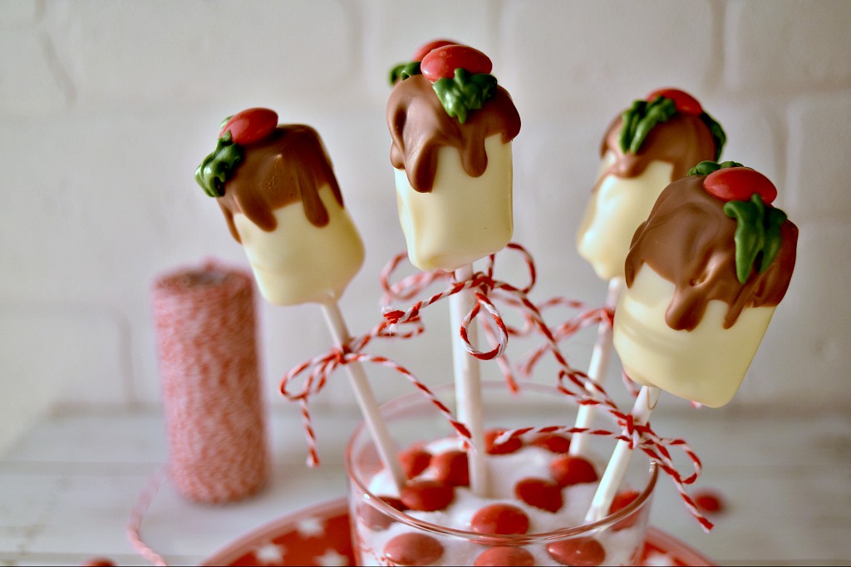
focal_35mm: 42
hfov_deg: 46.4
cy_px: 284
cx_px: 426
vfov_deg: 31.9
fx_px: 992
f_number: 4.2
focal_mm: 28
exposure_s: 1/400
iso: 320
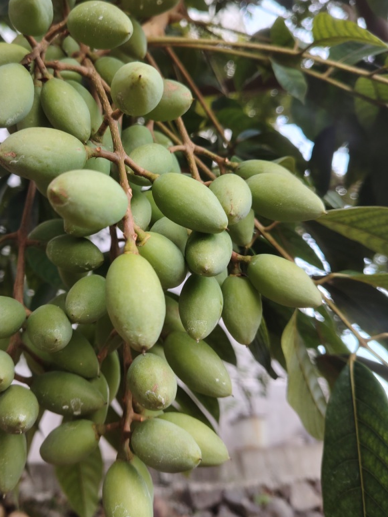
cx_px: 123
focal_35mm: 33
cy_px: 234
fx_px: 493
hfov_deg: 42.3
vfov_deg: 55.3
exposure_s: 1/100
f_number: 1.75
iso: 441
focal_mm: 5.25
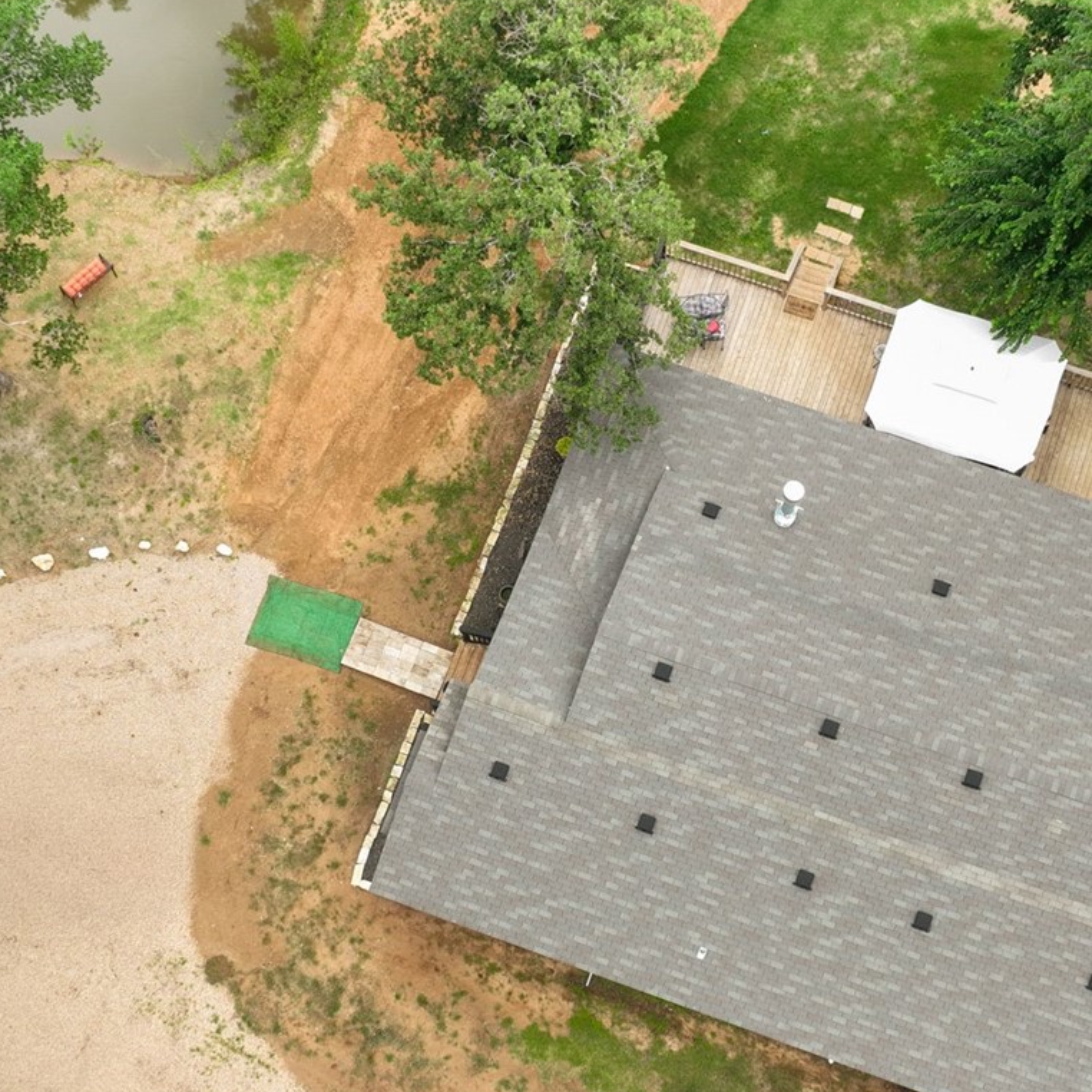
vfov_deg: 29.9
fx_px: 2034
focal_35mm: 57
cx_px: 588
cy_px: 670
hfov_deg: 30.0
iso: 100
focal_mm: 12.29
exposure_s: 1/50
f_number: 2.8
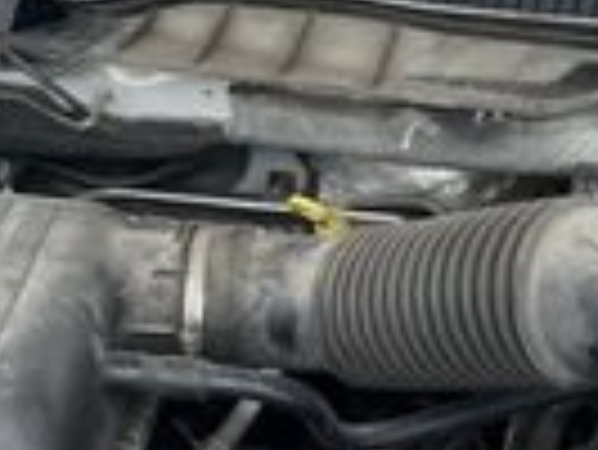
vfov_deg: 18.8
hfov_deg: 24.4
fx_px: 1349
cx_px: 85
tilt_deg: -29.7
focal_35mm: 78
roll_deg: +1.5
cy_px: 324
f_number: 1.6
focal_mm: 5.1
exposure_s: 1/615
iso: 50
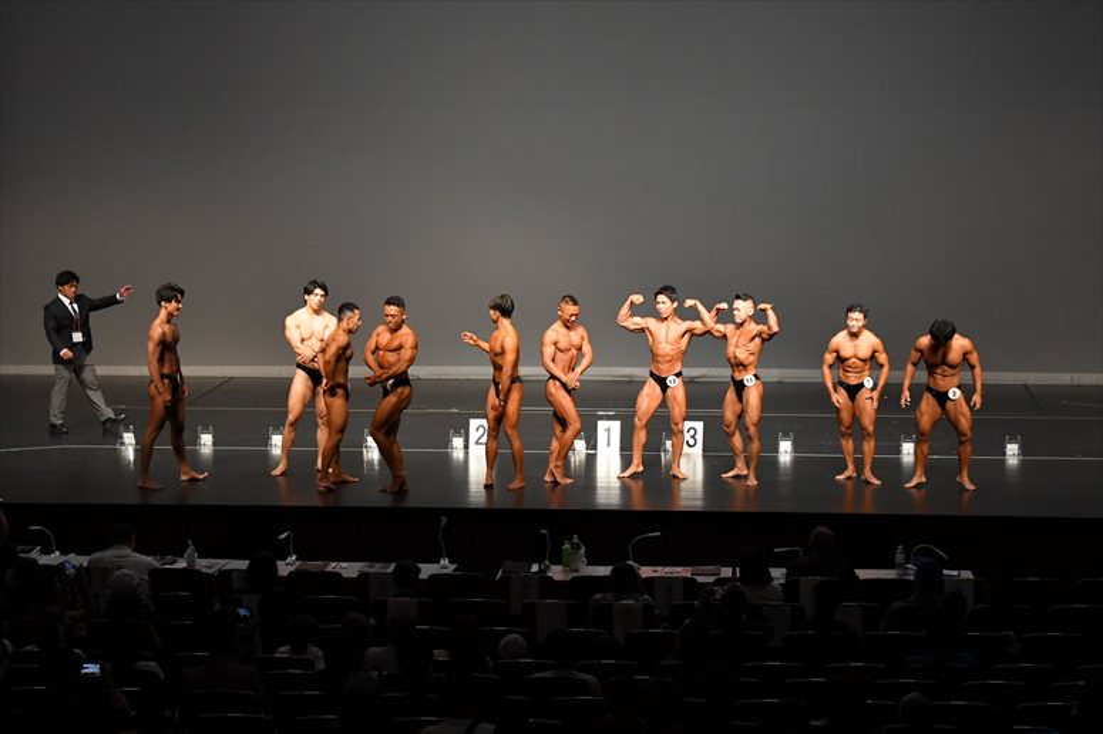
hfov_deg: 21.9
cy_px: 367
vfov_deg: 14.7
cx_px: 552
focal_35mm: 93
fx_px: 2848
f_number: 5.6
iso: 4000
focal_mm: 62
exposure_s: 1/400
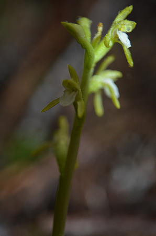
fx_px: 392
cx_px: 78
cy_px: 118
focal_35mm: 60
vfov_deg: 33.5
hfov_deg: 22.5
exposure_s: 1/60
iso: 900
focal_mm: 40
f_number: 5.3
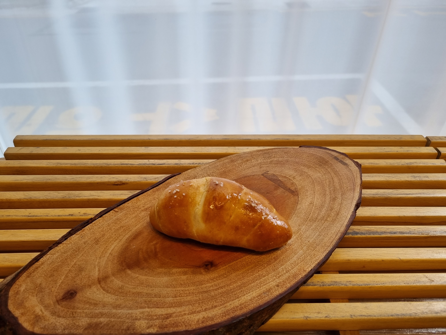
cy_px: 168
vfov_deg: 53.1
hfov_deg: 67.3
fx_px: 335
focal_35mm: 26
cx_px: 223
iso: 50
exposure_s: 1/394
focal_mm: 5.4
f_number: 1.8
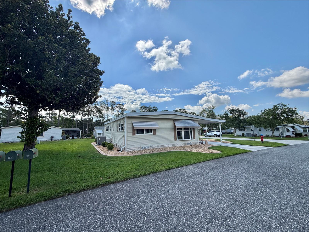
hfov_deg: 102.1
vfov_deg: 85.7
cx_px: 154
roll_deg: +1.3
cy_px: 116
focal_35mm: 14
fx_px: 125
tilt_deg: +6.6
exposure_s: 1/955
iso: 20
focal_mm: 2.22
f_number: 2.2
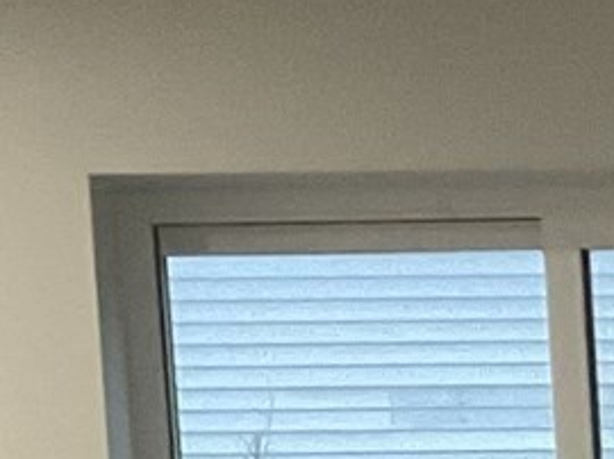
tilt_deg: -8.4
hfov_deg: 8.5
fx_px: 3899
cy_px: 1263
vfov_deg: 6.3
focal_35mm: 220
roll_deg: +0.6
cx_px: 1219
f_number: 1.8
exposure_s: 1/60
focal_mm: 3
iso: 125
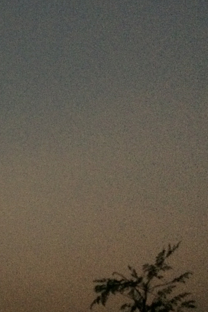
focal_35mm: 68
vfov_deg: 28.2
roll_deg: +2.4
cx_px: -38
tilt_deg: +37.1
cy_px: 15
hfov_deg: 19.0
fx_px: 590
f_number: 2.2
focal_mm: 4.15
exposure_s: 1/25
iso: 320
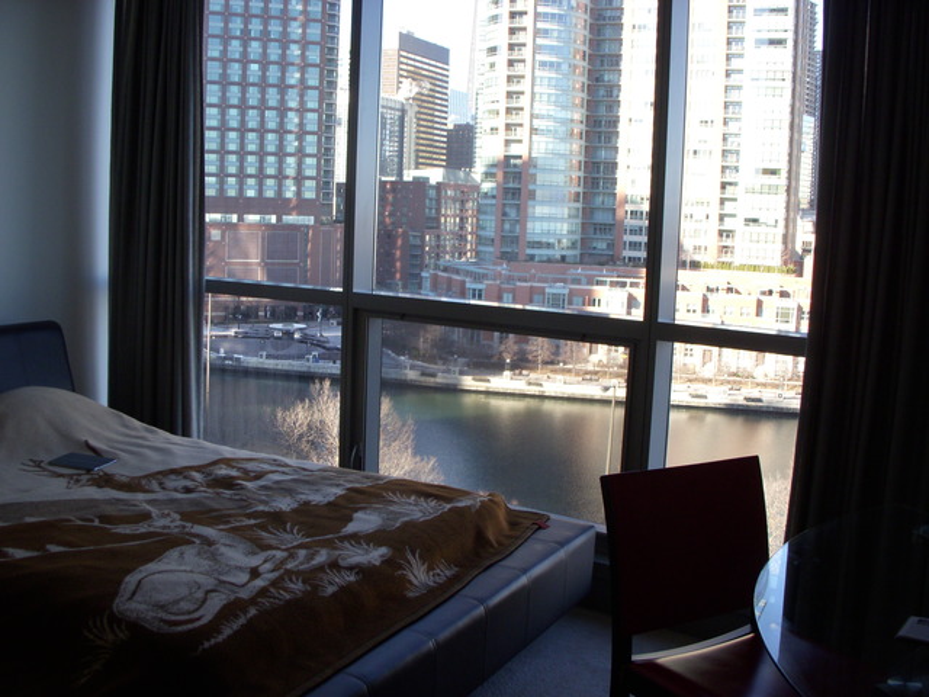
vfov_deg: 37.7
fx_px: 1020
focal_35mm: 38
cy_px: 348
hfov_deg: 49.0
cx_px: 464
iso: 100
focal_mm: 6.3
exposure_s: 1/100
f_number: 3.3
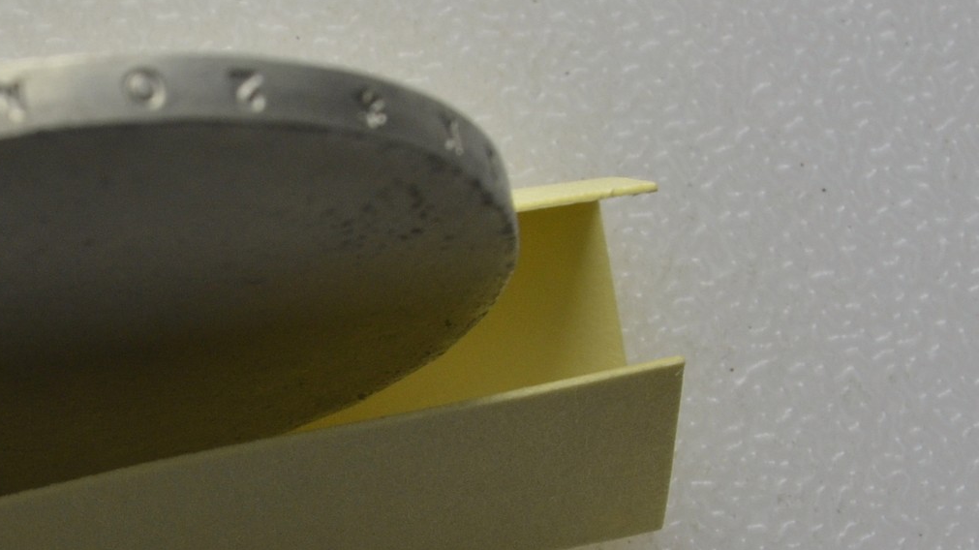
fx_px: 5457
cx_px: -28
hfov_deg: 10.2
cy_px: 382
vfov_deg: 5.8
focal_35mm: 210
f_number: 14
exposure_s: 1/250
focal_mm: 55
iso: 400
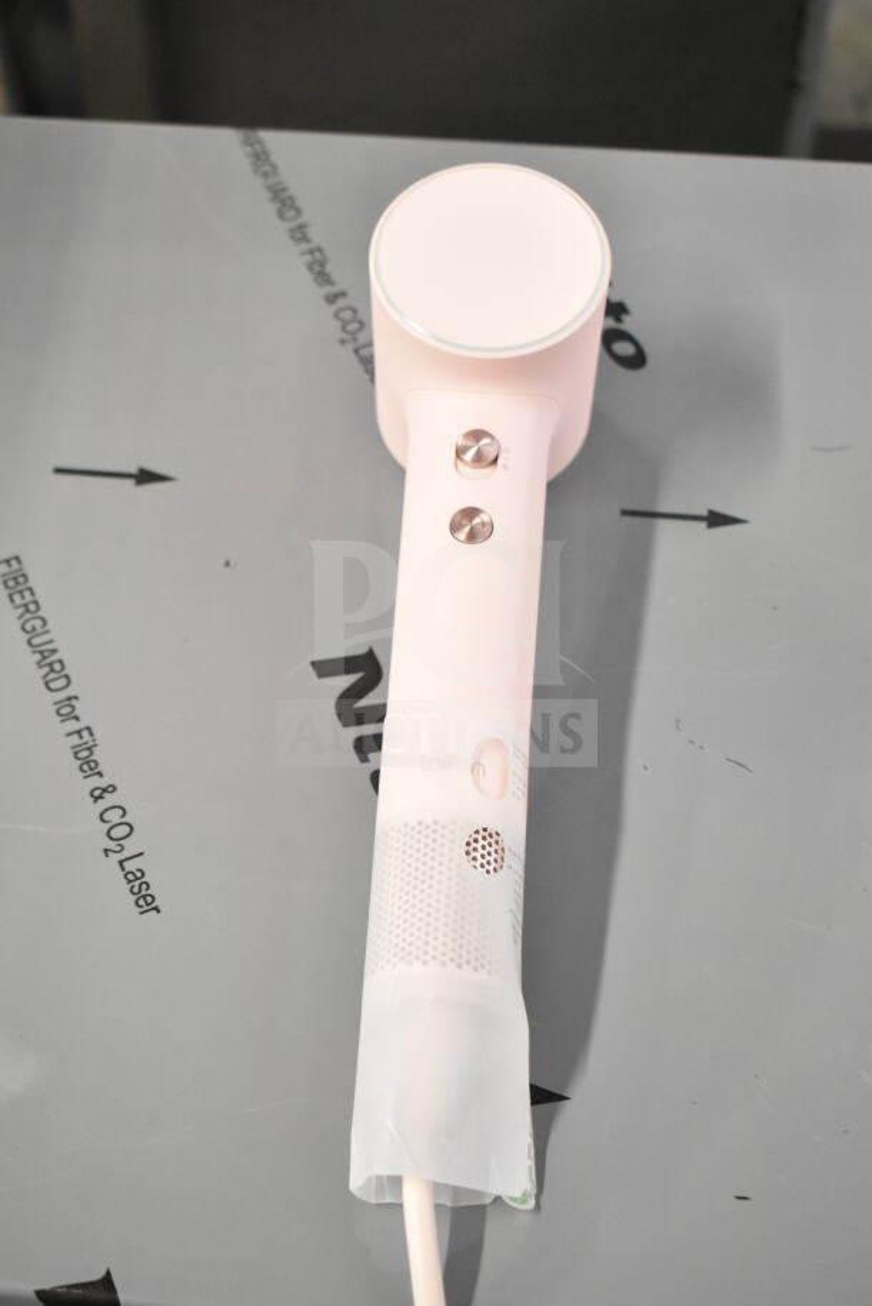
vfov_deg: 33.4
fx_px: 2178
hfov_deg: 22.6
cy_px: 653
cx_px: 436
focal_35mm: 60
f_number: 4.8
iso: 4500
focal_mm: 40
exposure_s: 1/60
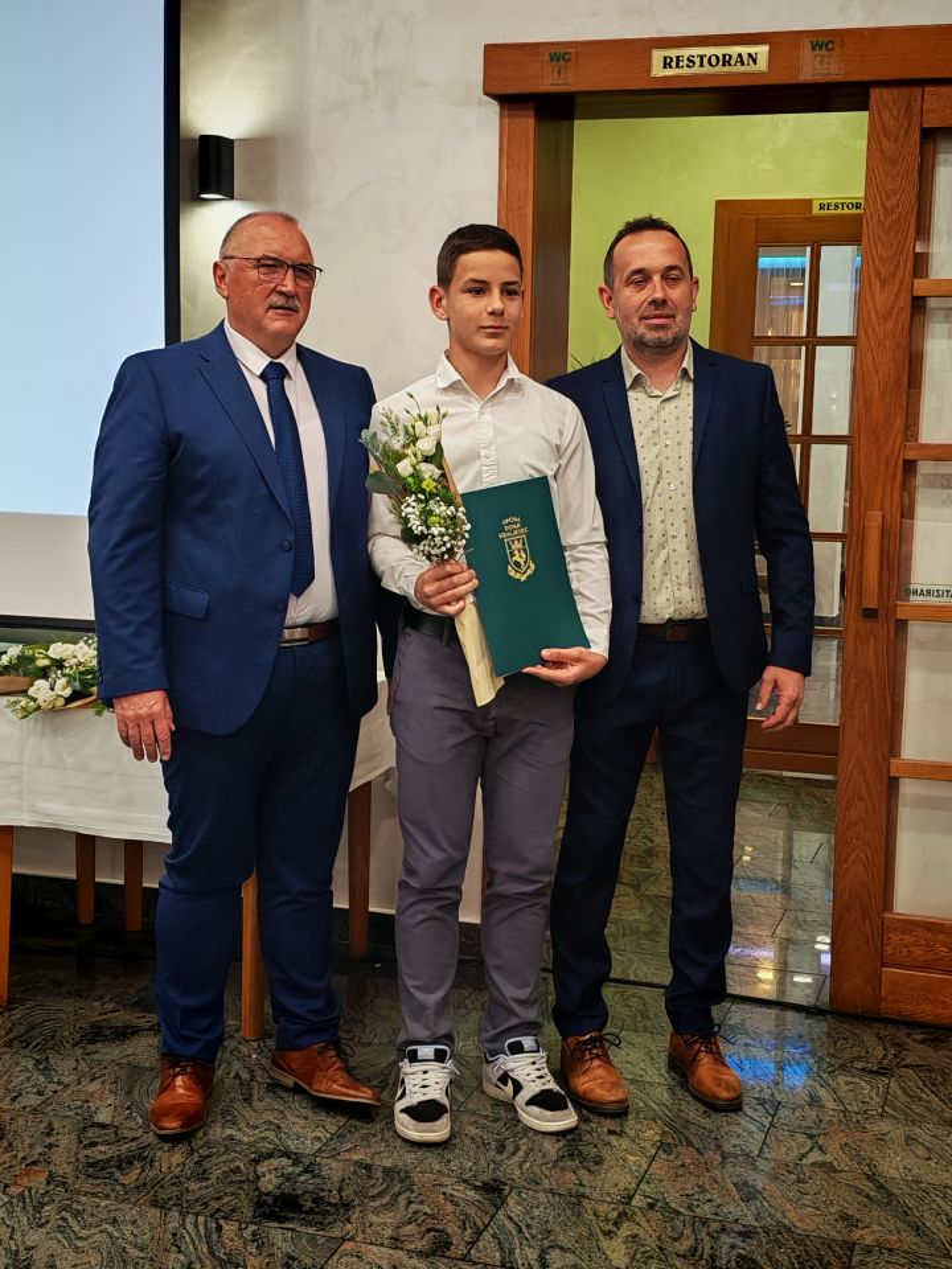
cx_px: 476
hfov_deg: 28.6
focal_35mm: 51
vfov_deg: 37.5
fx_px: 1870
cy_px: 634
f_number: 1.9
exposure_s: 1/100
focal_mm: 6.12
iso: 400
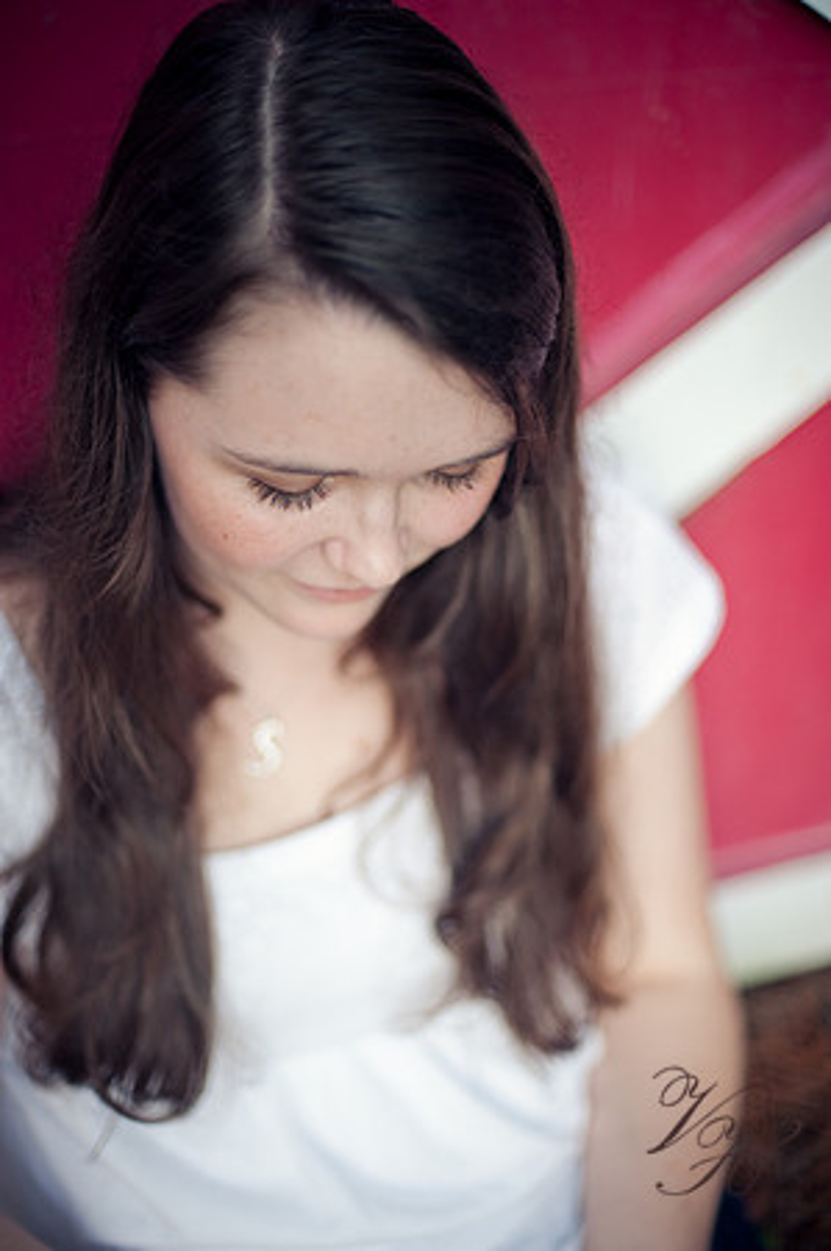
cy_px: 626
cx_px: 416
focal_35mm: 50
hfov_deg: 26.9
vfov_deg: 39.6
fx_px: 1735
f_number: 1.4
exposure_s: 1/200
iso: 200
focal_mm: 50
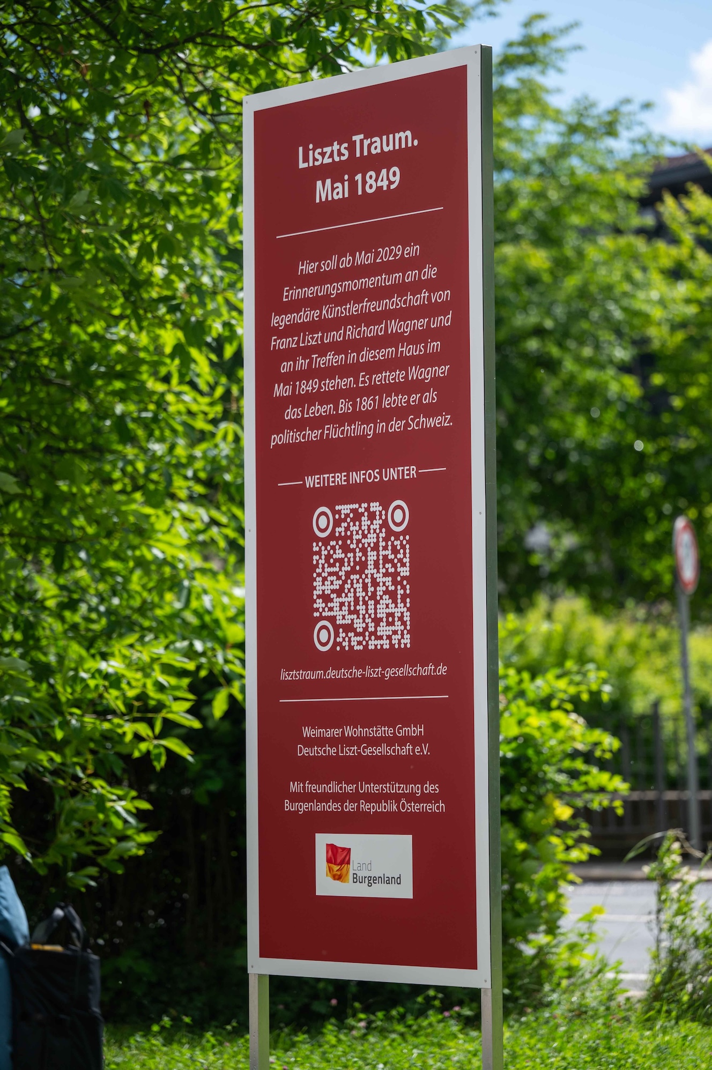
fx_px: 3565
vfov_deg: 17.1
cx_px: 356
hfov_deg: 11.4
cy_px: 535
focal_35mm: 120
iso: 100
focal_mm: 120
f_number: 2.8
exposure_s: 1/2000
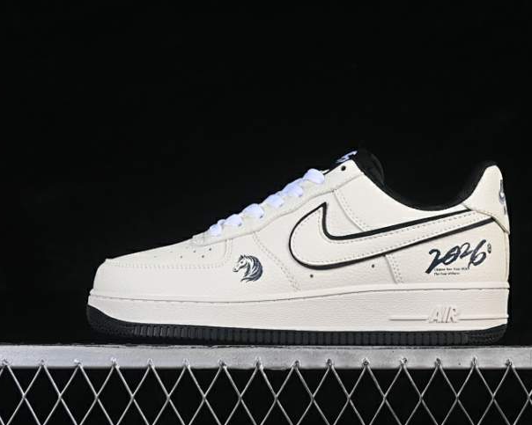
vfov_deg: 18.1
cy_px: 213
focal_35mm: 85
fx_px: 1338
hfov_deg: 22.5
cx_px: 299
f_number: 8
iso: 160
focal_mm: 50
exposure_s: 1/80
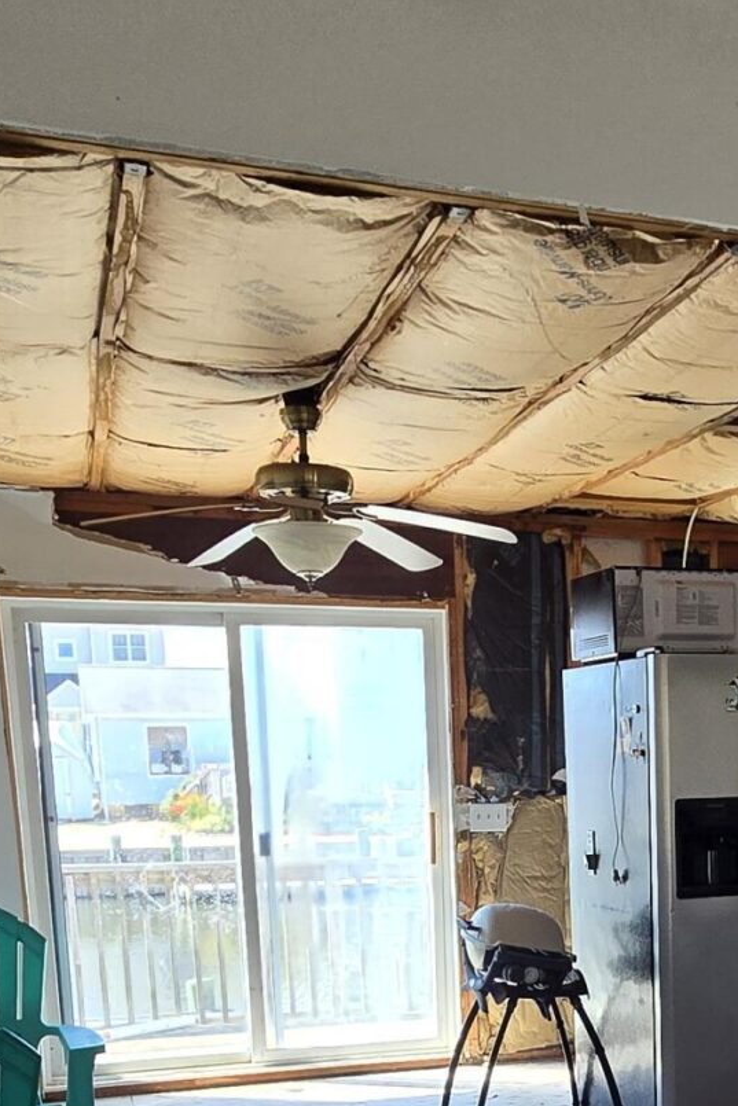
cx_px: 675
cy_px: 1030
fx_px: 1322
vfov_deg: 41.2
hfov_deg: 29.8
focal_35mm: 43
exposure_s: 1/120
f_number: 2.2
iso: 64
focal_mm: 2.2
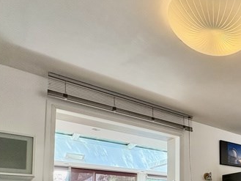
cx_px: 260
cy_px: 194
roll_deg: +1.6
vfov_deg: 36.2
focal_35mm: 34
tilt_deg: +2.3
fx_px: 237
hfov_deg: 43.1
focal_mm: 2.22
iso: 200
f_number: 2.2
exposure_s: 1/100
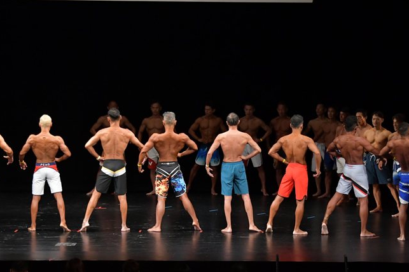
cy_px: 163
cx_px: 232
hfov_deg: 14.6
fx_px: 1601
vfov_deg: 9.7
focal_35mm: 141
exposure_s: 1/400
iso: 3200
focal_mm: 78
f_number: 5.6
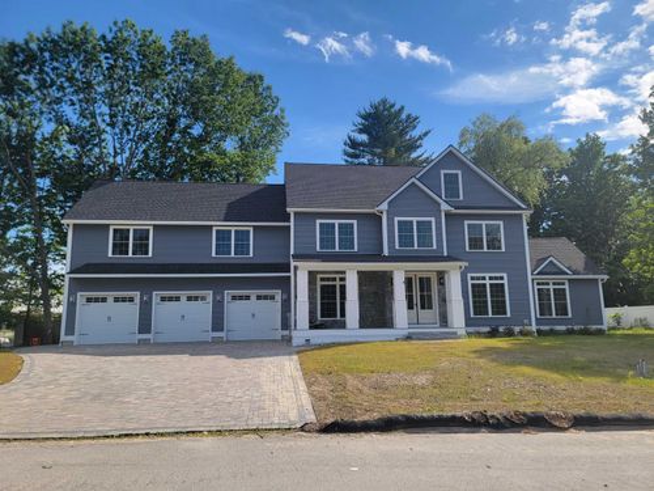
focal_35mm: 24
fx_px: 453
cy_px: 246
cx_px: 327
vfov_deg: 56.8
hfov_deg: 71.6
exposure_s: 1/883
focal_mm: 6.7
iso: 16
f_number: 1.8
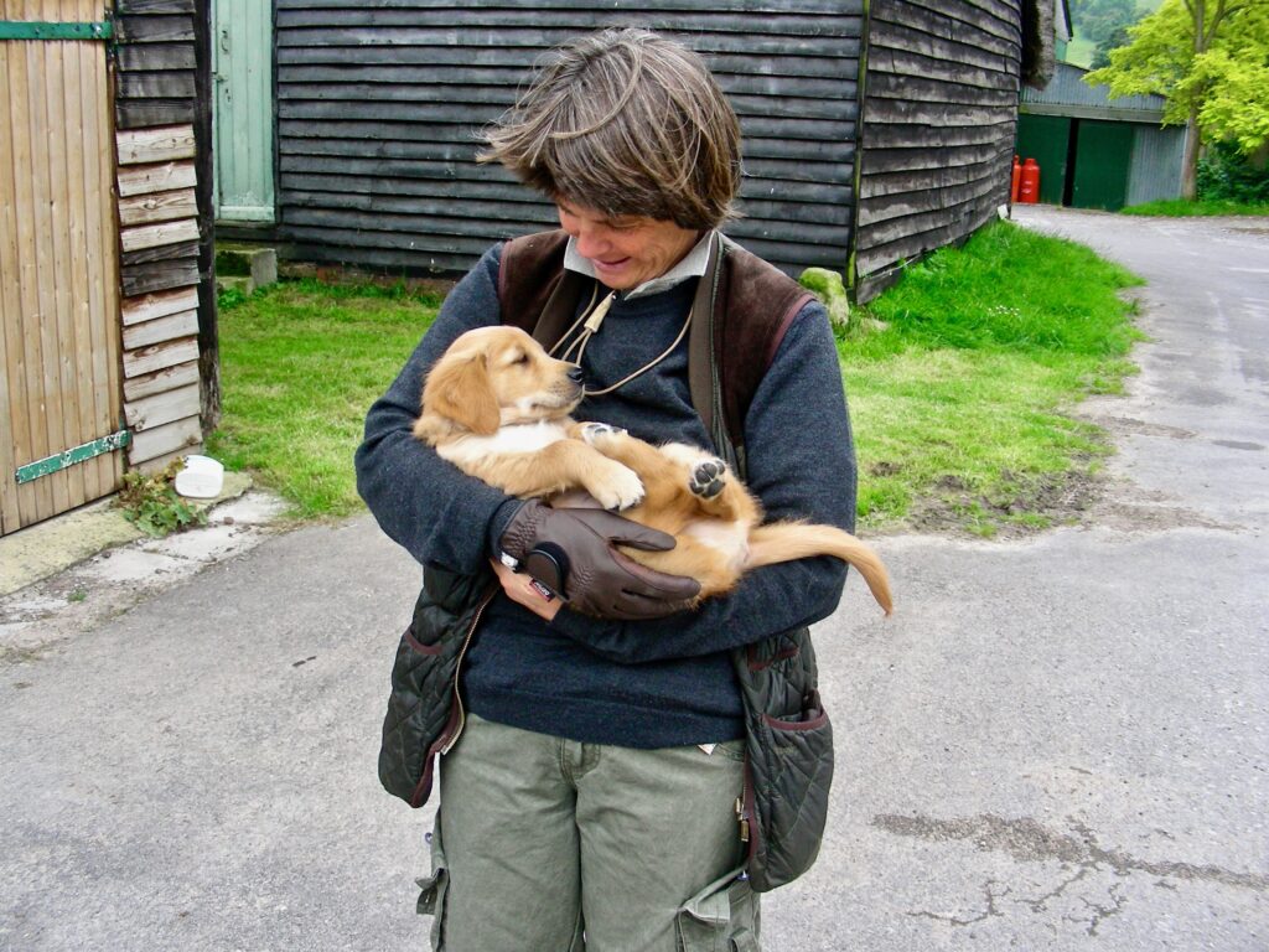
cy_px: 476
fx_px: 1393
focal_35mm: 38
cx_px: 634
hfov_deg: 49.0
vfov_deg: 37.7
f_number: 3.5
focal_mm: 6.3
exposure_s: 1/69.6
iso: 100
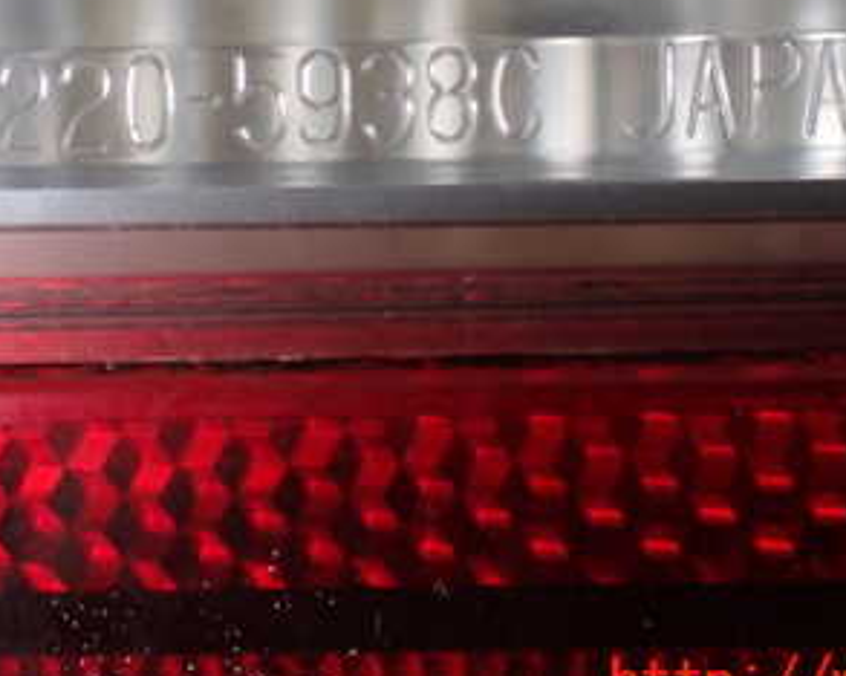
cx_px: 396
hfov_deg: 31.5
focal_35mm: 60
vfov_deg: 24.7
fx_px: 1501
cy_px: 72
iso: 500
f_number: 2.3
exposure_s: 1/125
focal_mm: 5.4
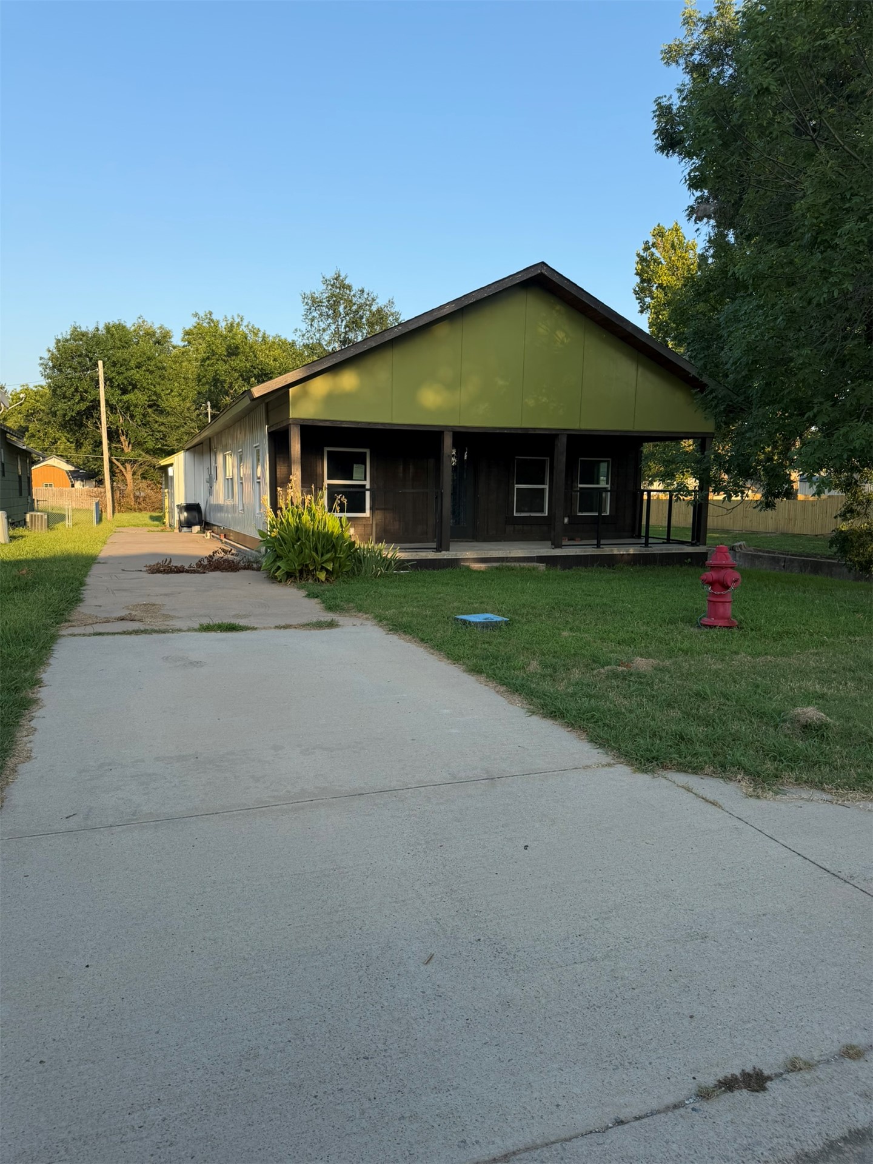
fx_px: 807
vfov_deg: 71.6
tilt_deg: -7.0
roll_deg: -1.1
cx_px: 436
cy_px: 582
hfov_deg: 56.8
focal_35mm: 24
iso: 80
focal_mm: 6.76
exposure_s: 1/1156
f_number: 1.78
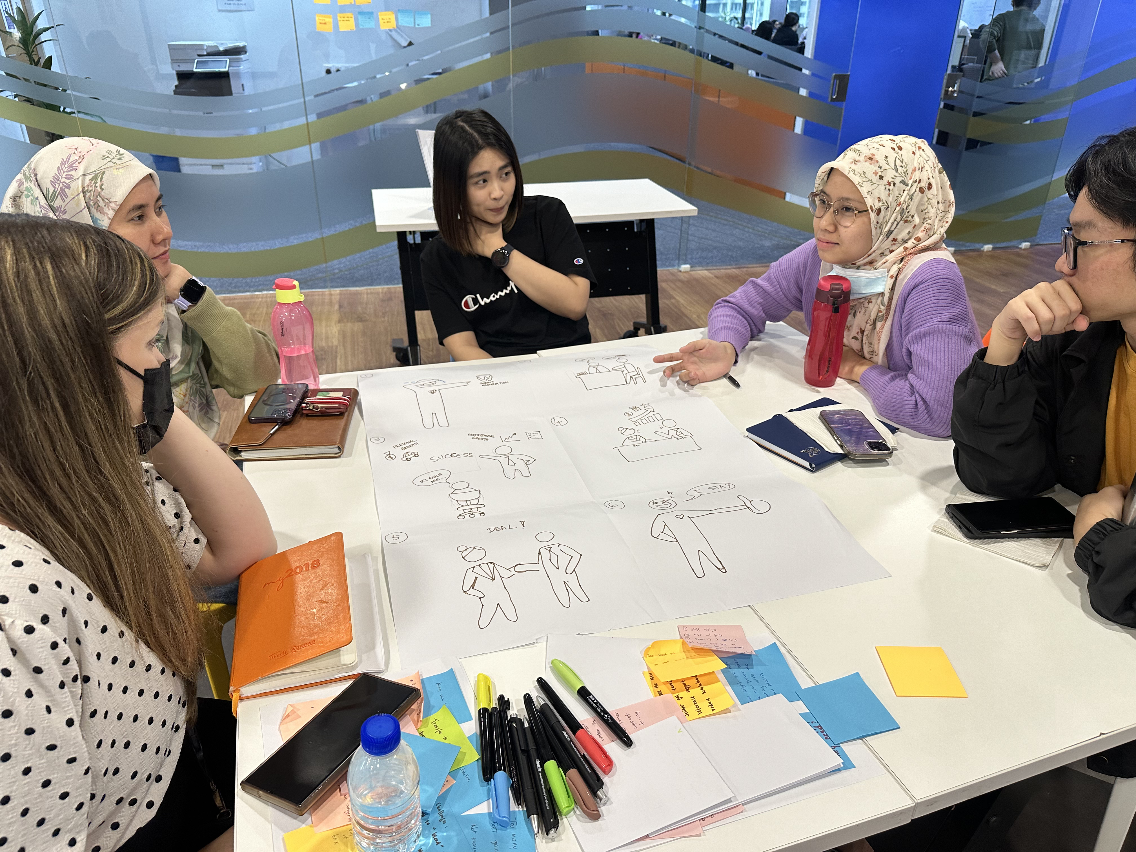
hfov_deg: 71.6
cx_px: 568
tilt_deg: -27.2
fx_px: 788
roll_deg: -0.6
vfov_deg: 56.8
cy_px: 426
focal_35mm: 24
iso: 125
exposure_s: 1/50
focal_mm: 6.86
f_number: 1.78
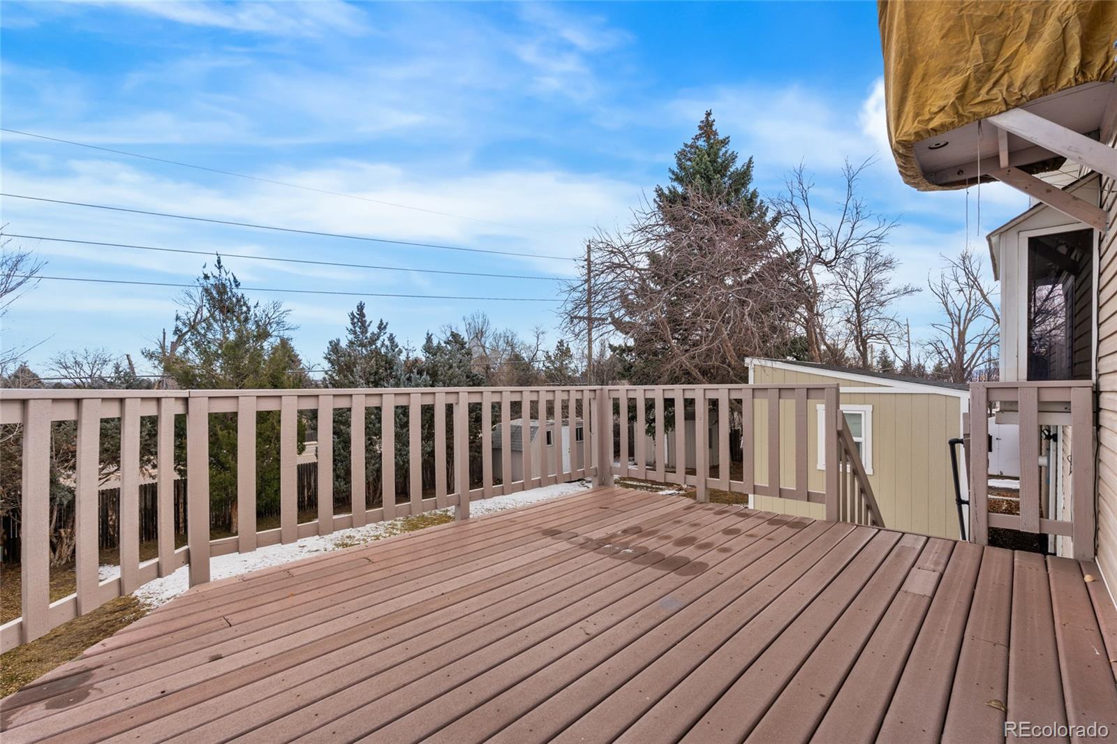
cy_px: 372
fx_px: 512
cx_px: 558
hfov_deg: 95.0
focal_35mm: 16
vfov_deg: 72.0
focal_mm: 16.5
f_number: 8
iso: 125
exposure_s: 1/640
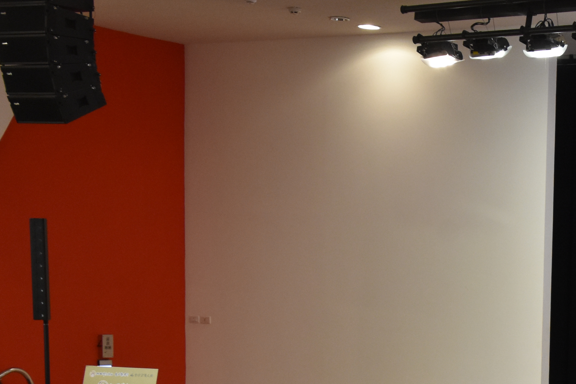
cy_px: 444
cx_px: 604
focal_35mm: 93
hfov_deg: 21.0
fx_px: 1488
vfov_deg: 14.3
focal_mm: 26
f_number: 6.3
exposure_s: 1/160
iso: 1600
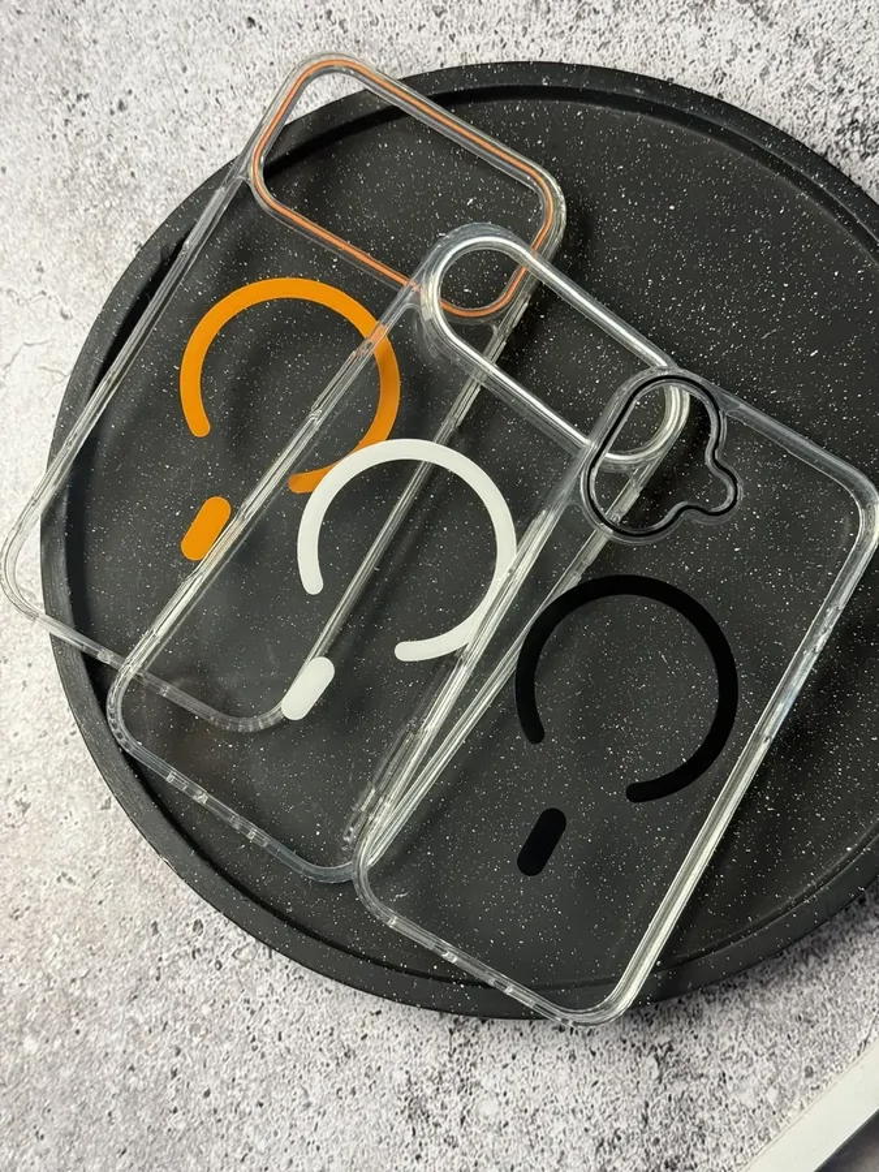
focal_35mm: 48
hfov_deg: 30.3
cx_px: 440
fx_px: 1625
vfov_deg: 39.7
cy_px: 586
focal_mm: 6.76
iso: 160
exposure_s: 1/425
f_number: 1.78
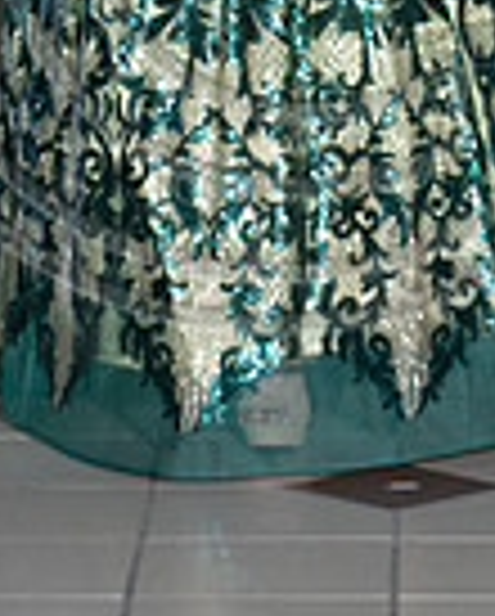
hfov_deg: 4.8
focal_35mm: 323
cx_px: 274
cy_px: -121
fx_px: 5902
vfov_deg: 5.9
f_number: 5.6
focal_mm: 105
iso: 1250
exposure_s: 1/160
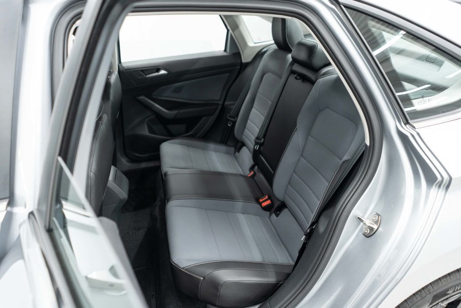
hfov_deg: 65.5
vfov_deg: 46.4
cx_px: 230
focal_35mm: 28
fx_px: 359
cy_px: 154
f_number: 3.2
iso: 1250
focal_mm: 28
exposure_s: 1/50
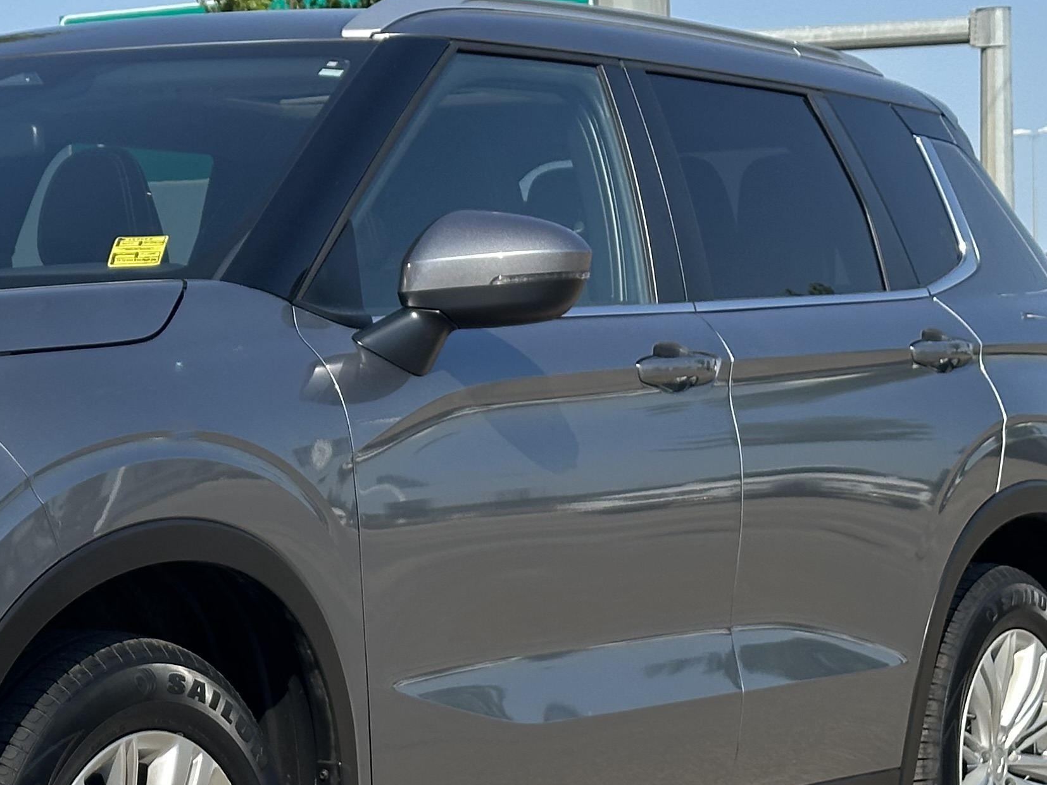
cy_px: 466
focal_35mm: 117
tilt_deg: -1.2
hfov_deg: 16.4
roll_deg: +0.8
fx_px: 3539
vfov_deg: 12.7
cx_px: -46
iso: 64
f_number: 1.78
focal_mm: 6.86
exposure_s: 1/3472
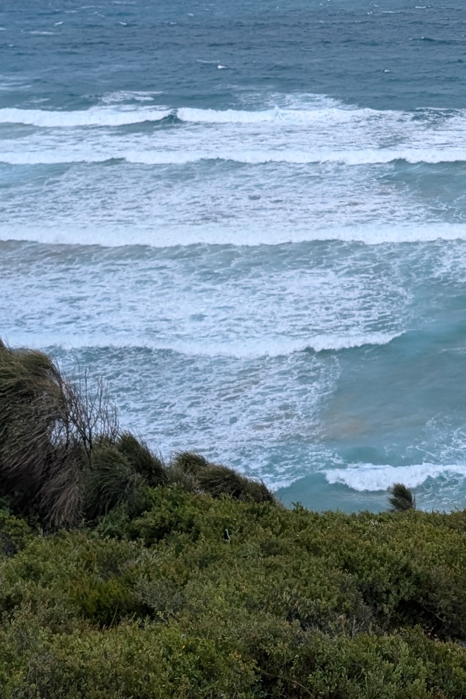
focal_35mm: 79
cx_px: 482
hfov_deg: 16.9
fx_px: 1533
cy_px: -101
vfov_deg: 23.8
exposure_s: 1/2604
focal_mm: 6.9
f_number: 1.68
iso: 21
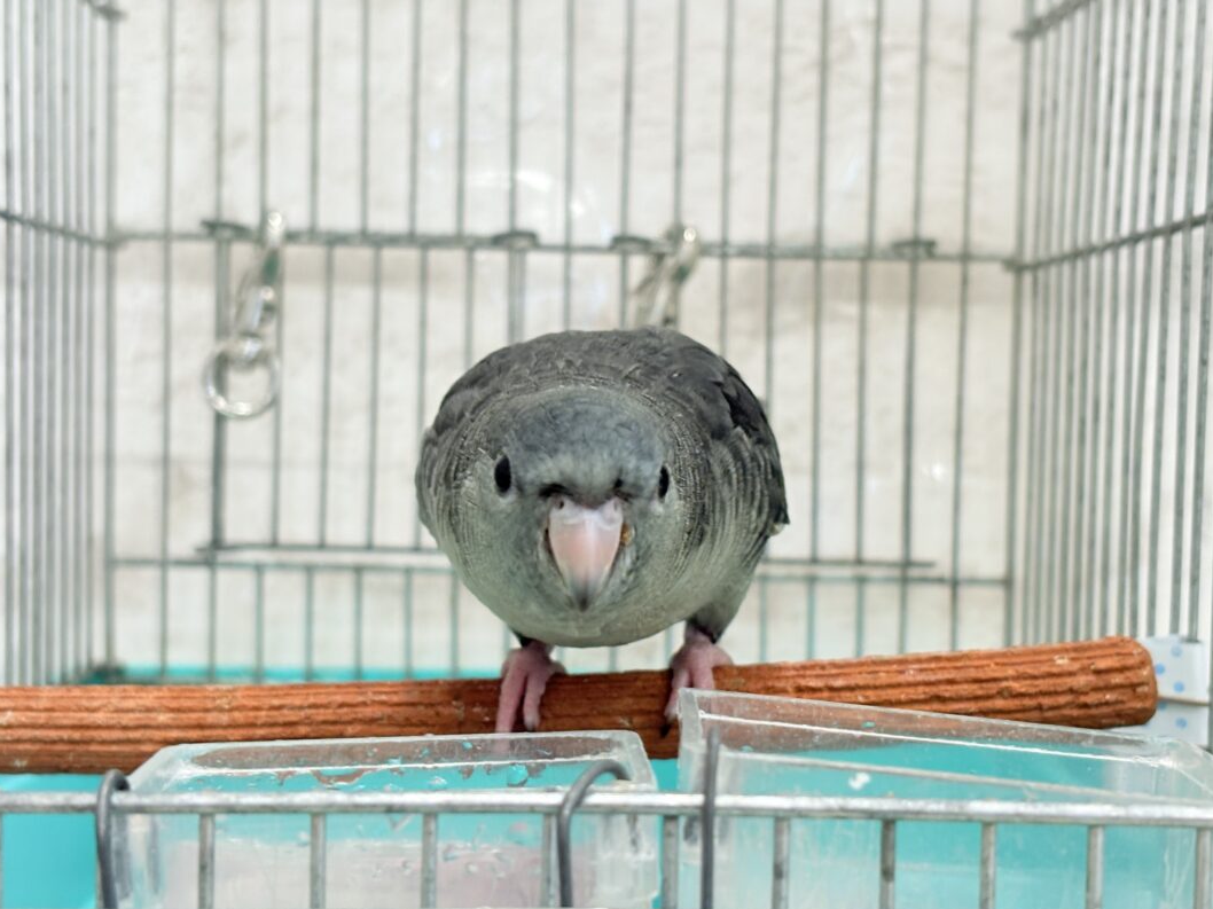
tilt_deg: +0.3
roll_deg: -0.7
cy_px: 452
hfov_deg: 32.7
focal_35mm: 59
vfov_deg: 24.8
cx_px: 665
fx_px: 2067
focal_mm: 5.96
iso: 125
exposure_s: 1/100
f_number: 1.6
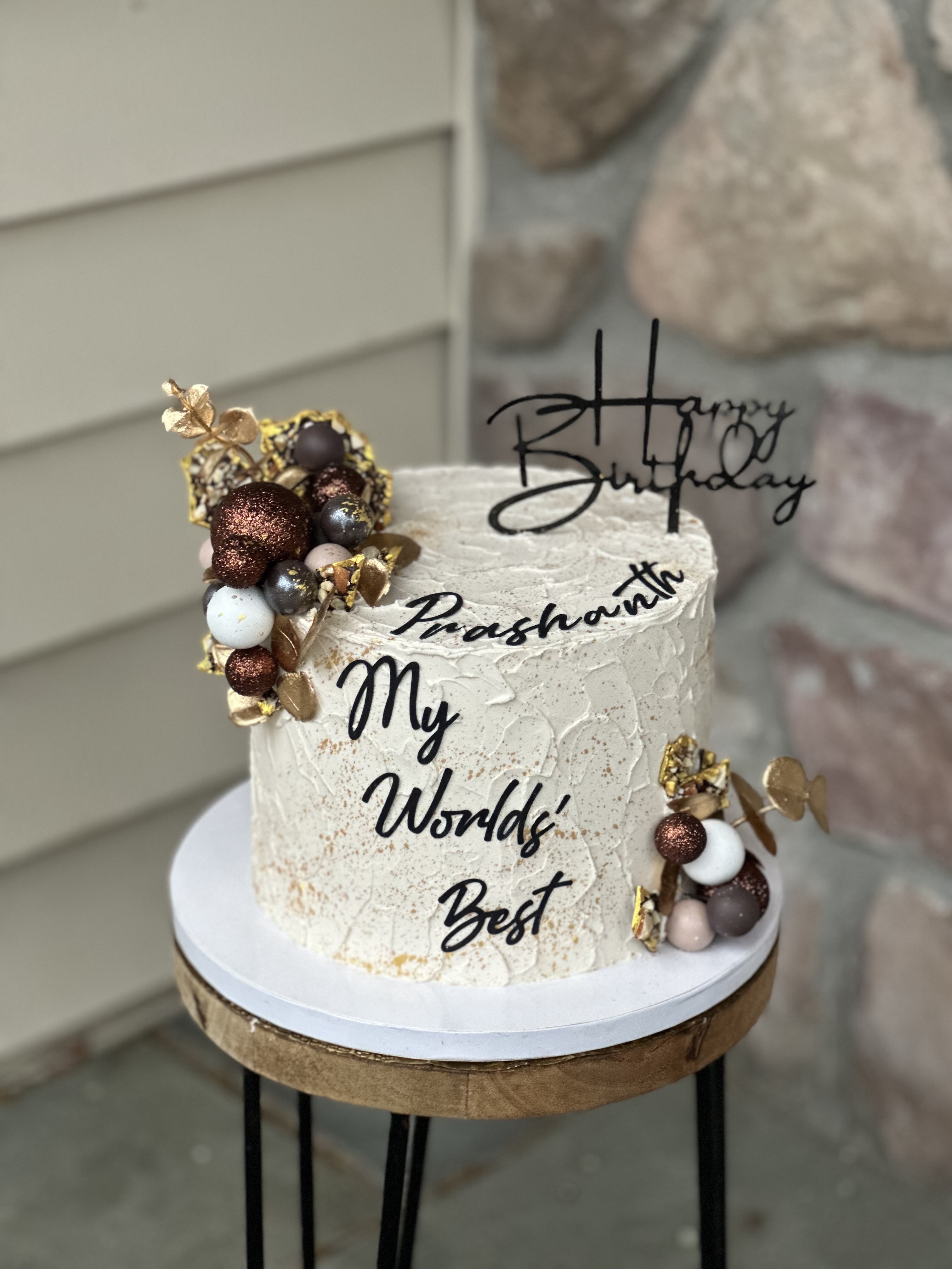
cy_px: 634
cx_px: 476
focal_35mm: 77
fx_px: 2824
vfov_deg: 25.3
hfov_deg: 19.1
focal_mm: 9
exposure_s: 1/65
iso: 250
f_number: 2.8
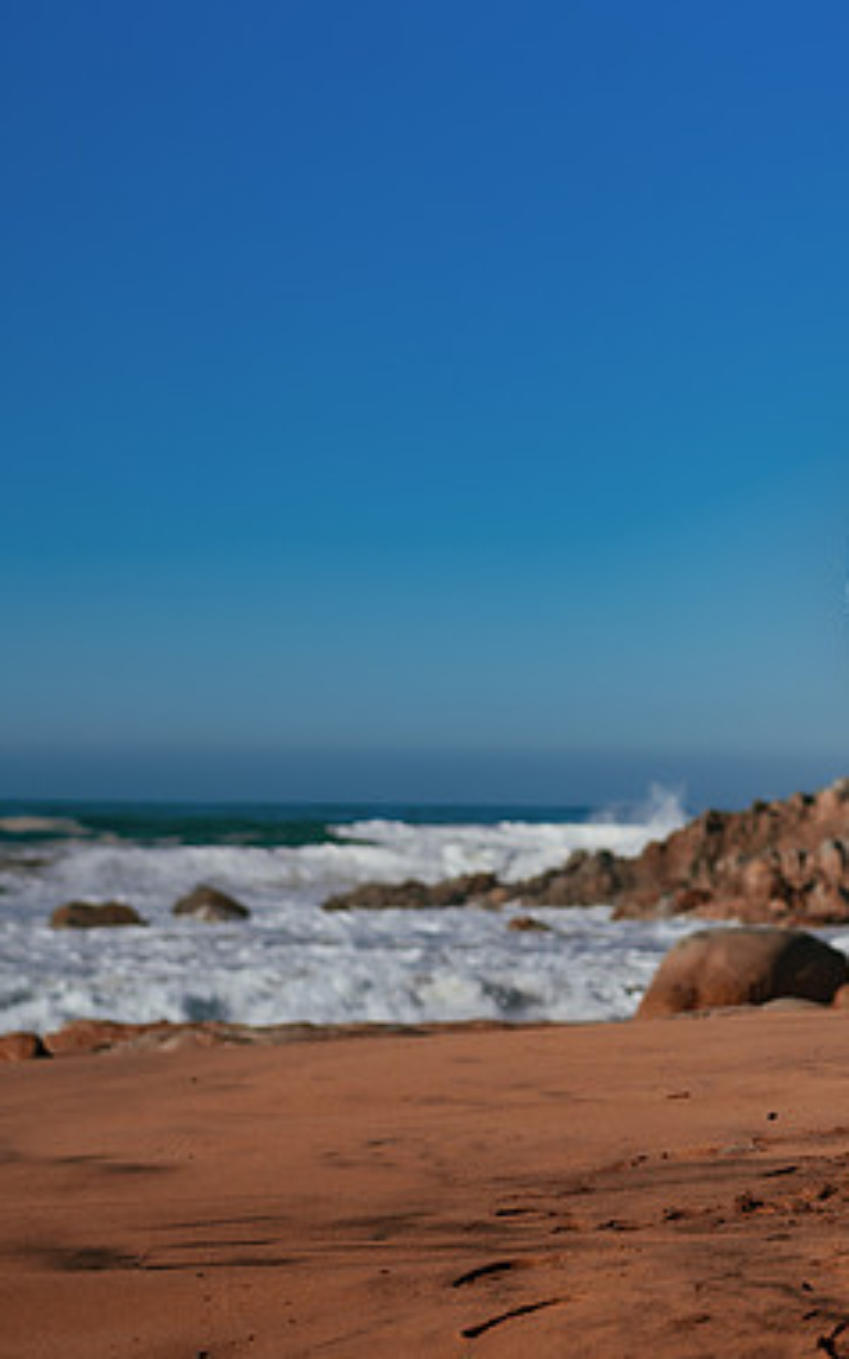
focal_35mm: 90
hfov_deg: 14.2
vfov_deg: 23.0
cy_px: 683
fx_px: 3333
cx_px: 888
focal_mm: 58
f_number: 3.2
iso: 50
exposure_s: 1/8000
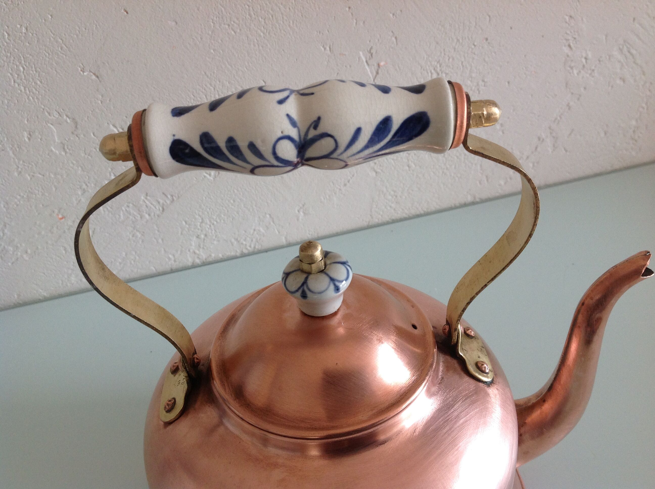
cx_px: 328
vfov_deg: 40.6
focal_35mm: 35
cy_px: 244
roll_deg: +5.1
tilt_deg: -36.3
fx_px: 661
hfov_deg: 52.7
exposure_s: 1/120
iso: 100
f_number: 2.4
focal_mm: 4.28
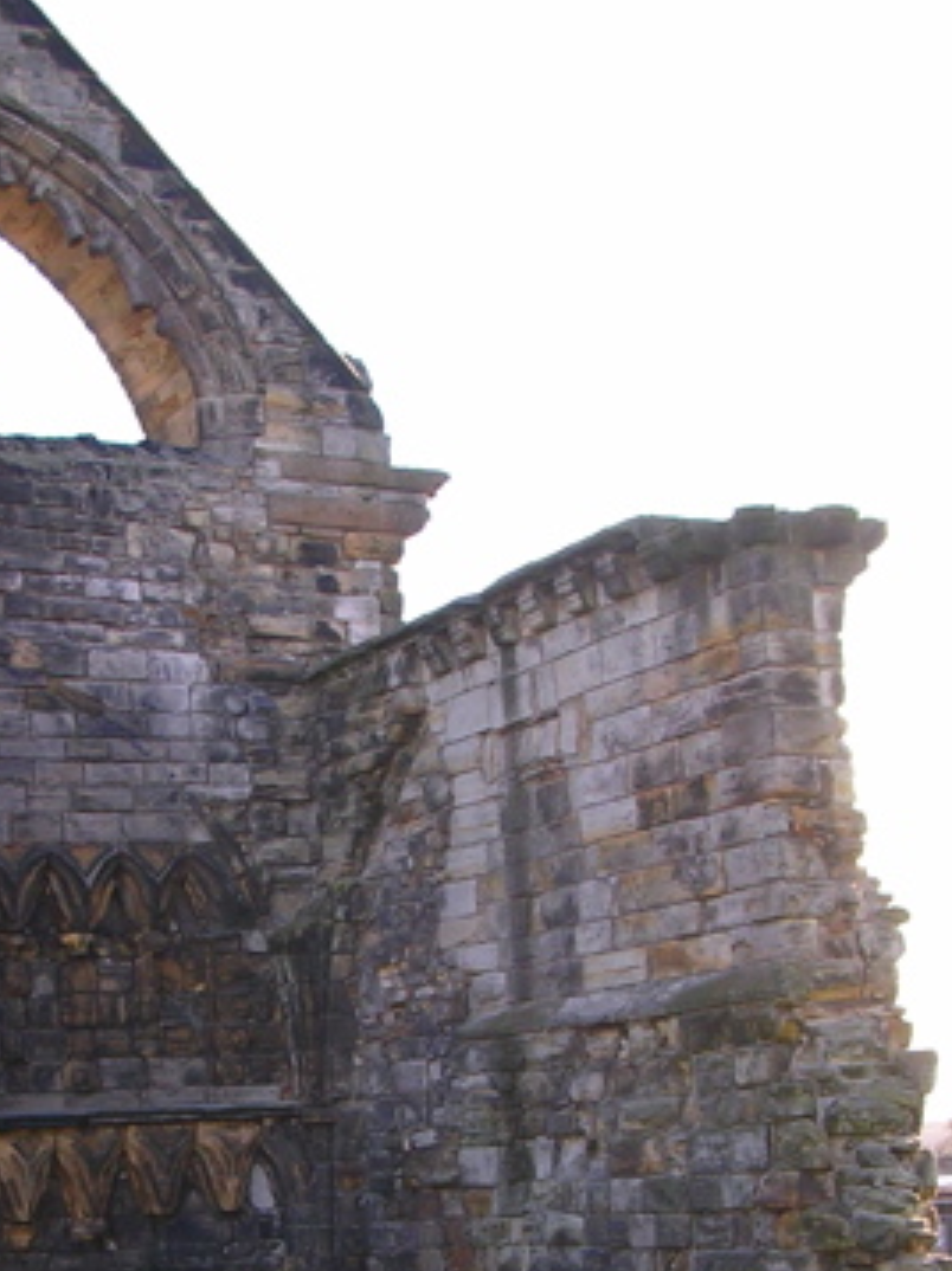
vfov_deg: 27.7
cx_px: 234
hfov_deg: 21.4
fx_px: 2496
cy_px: 1093
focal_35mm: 68
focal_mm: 5.8
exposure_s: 1/173
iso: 50
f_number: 2.8
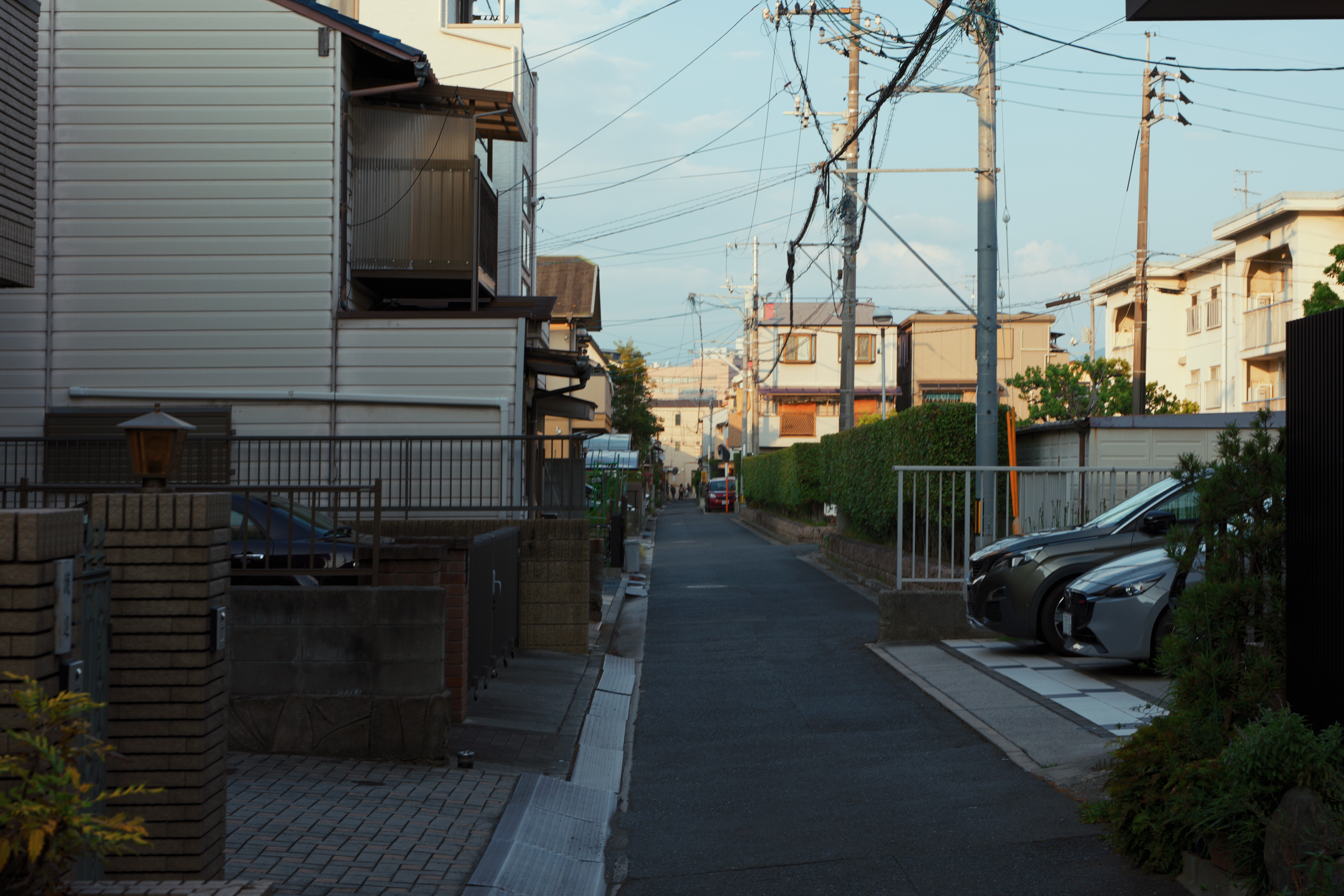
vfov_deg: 22.6
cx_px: 672
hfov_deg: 33.4
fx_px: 2240
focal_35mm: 60
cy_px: 448
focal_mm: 60
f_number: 8
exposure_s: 1/250
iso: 640
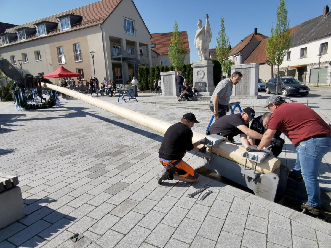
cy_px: 124
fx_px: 201
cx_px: 166
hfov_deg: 79.0
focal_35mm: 21
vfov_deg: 63.4
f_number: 2.2
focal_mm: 2.35
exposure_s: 1/1908
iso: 50
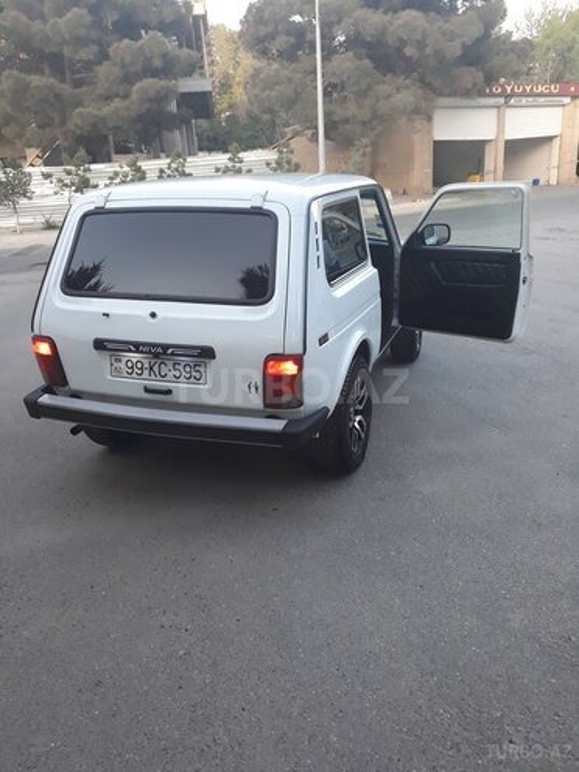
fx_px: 602
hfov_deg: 51.4
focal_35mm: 27
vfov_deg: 65.3
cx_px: 290
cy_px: 386
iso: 80
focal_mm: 3.6
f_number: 1.9
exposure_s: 1/100
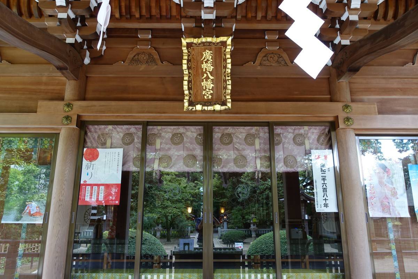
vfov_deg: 53.1
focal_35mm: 24
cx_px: 209
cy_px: 140
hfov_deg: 73.7
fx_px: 279
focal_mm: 8.8
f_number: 2.8
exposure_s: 1/40
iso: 125
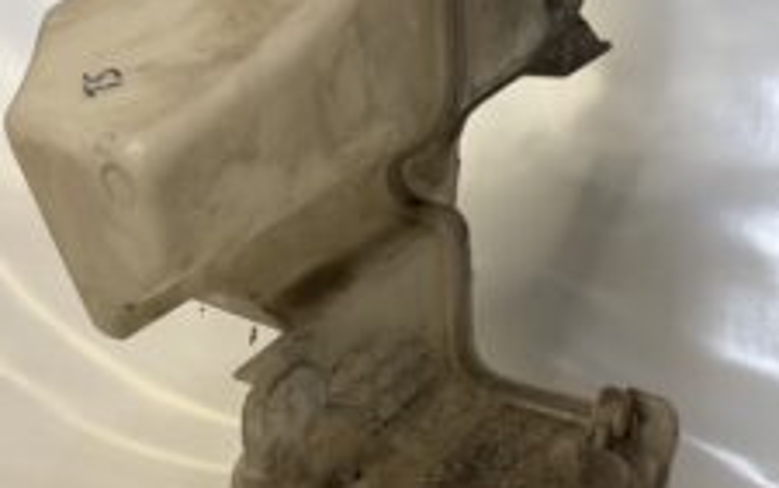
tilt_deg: -5.3
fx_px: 1041
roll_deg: -2.1
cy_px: 381
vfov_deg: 26.0
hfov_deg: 41.0
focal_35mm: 49
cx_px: 381
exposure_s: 1/119
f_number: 1.6
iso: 125
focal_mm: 5.96
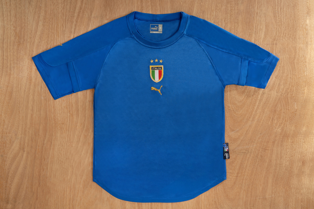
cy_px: 105
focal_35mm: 56
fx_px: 488
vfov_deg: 24.2
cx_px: 155
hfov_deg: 35.6
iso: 100
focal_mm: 55
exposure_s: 1/125
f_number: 9
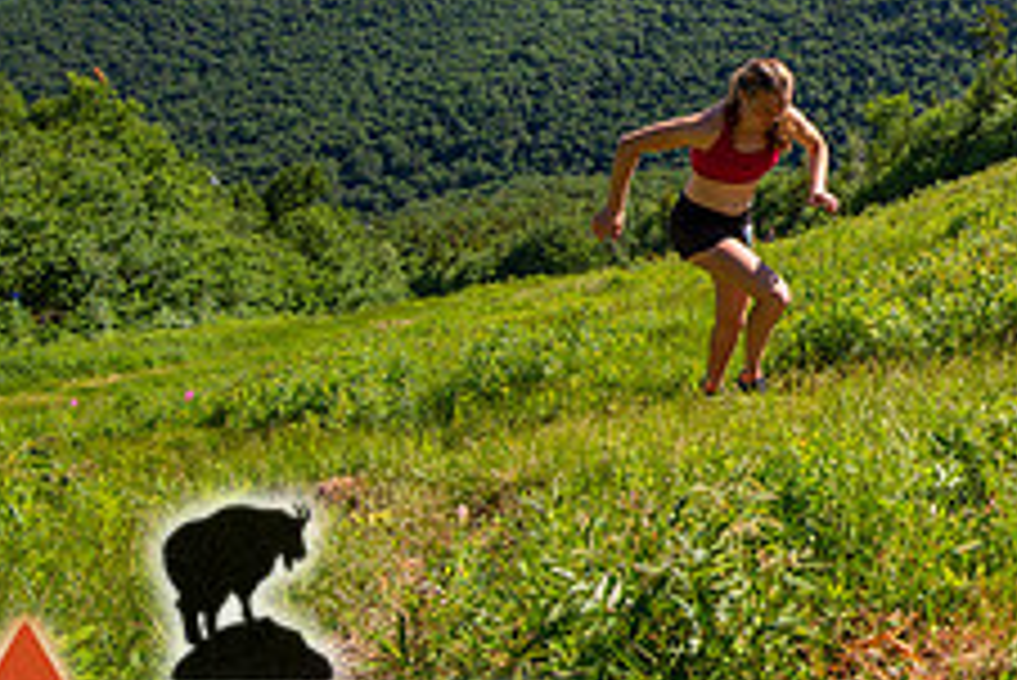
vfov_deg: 31.9
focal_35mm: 41
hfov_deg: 38.6
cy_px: 144
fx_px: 1159
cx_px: 1134
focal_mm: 16
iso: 100
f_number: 5
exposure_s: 1/640
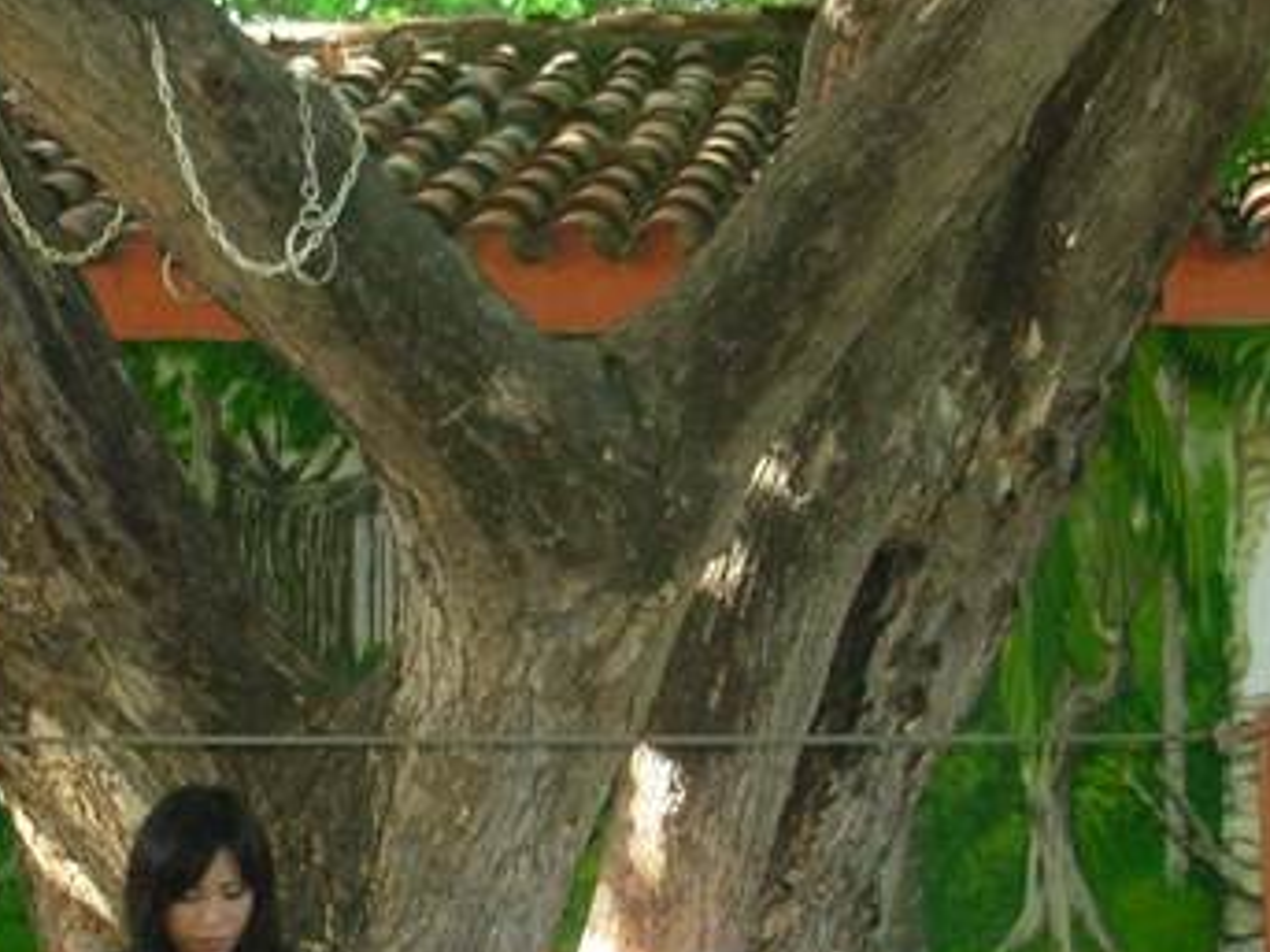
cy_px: 904
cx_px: 300
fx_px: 4621
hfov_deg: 15.6
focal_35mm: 126
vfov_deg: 11.7
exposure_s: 1/64
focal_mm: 7.5
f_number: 3.1
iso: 100
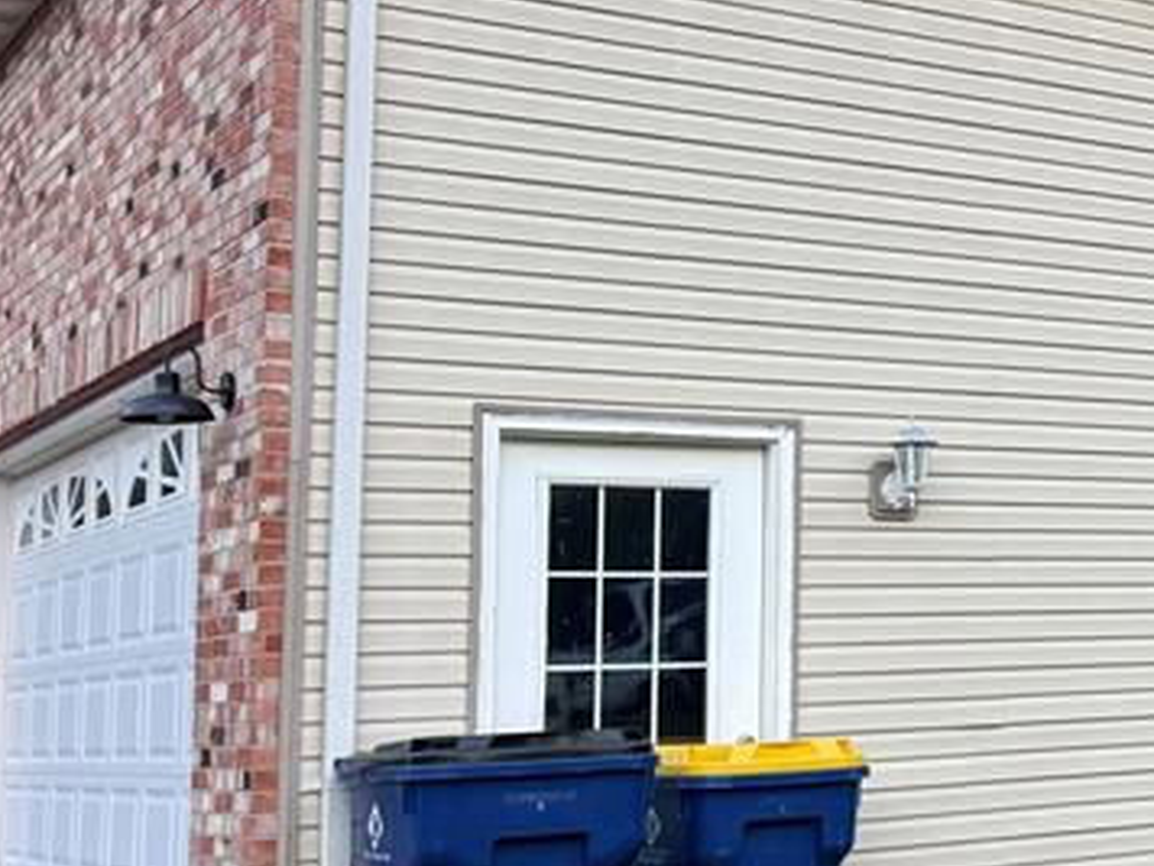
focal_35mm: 69
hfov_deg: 24.3
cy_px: 373
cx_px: 1537
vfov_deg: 21.3
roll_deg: +1.2
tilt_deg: +6.8
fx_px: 2300
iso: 100
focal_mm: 6.76
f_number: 1.78
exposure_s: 1/580
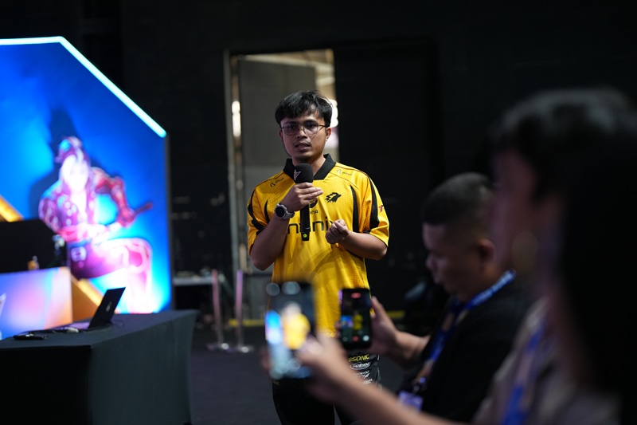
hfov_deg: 39.6
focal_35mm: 50
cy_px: 212
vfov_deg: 27.0
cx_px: 318
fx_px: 884
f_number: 1.2
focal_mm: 50
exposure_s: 1/320
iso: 800
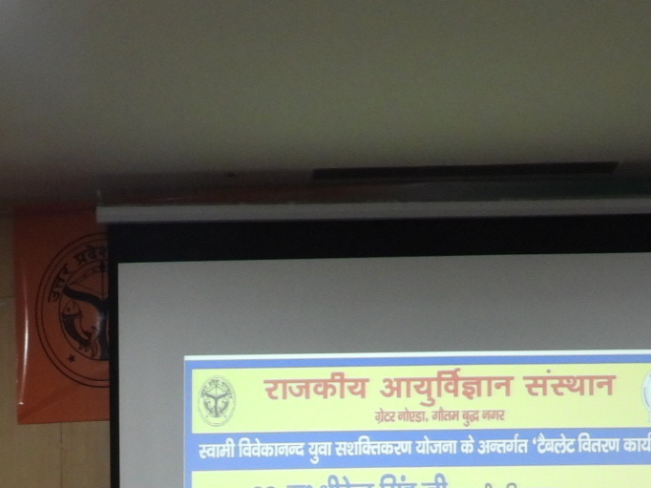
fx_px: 1504
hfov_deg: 24.2
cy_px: 751
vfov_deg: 16.6
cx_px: 190
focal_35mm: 80
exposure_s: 1/30
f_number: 2.8
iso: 220
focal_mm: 4.3
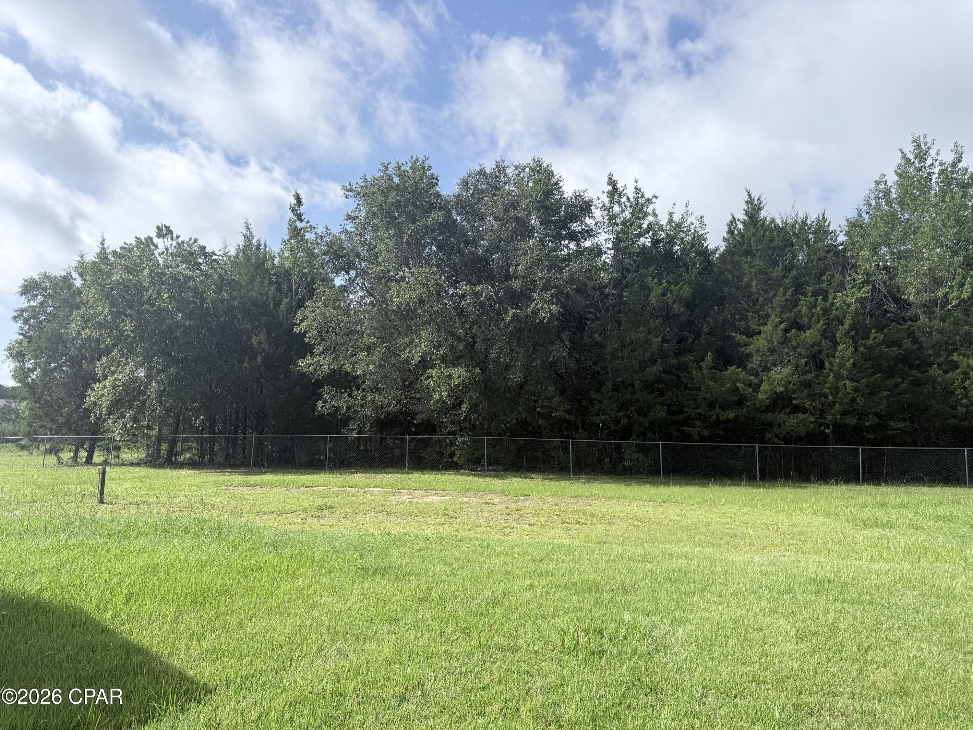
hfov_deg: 71.6
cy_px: 365
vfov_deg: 56.8
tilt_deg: +7.1
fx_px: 675
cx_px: 486
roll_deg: -1.4
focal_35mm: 24
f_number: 1.78
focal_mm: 6.76
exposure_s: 1/4673
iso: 80
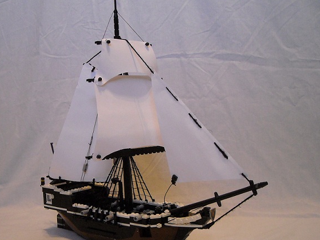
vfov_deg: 32.2
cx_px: 129
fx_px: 416
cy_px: 133
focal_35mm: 45
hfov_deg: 41.9
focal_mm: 5.7
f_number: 2.8
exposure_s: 1/23
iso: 400
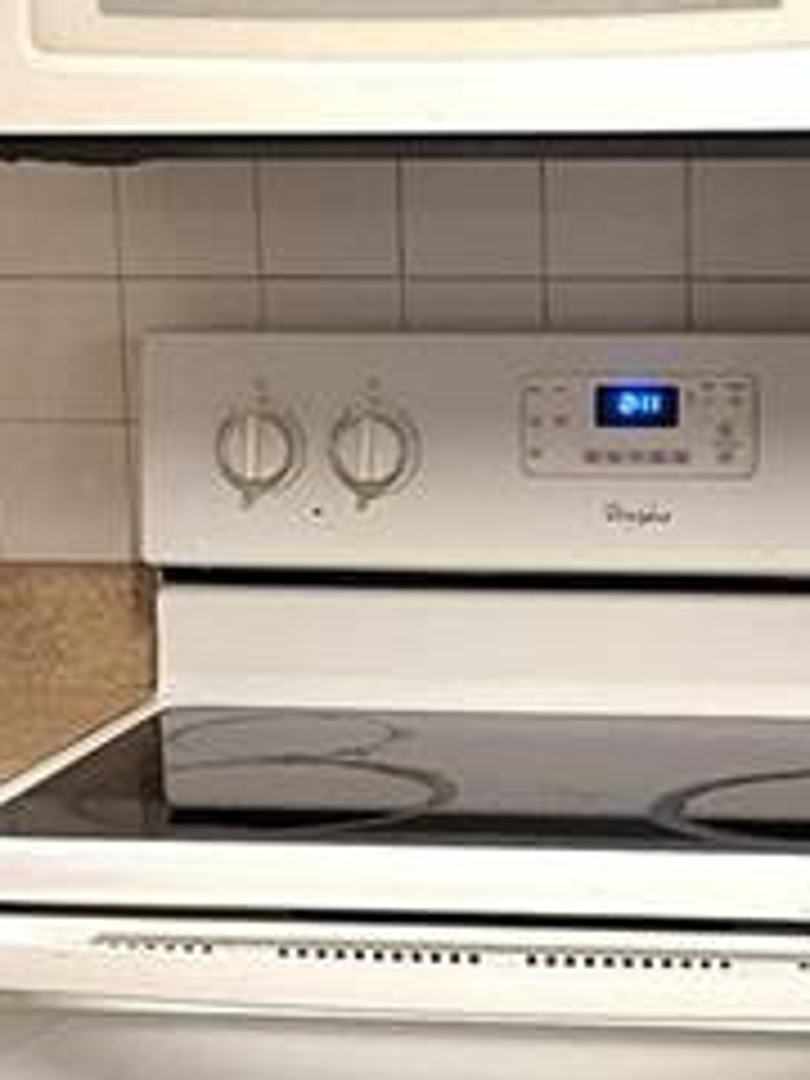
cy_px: 932
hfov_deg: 12.3
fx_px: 3744
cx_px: 688
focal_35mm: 120
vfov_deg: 16.2
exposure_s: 1/40
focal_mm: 5
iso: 400
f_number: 1.8
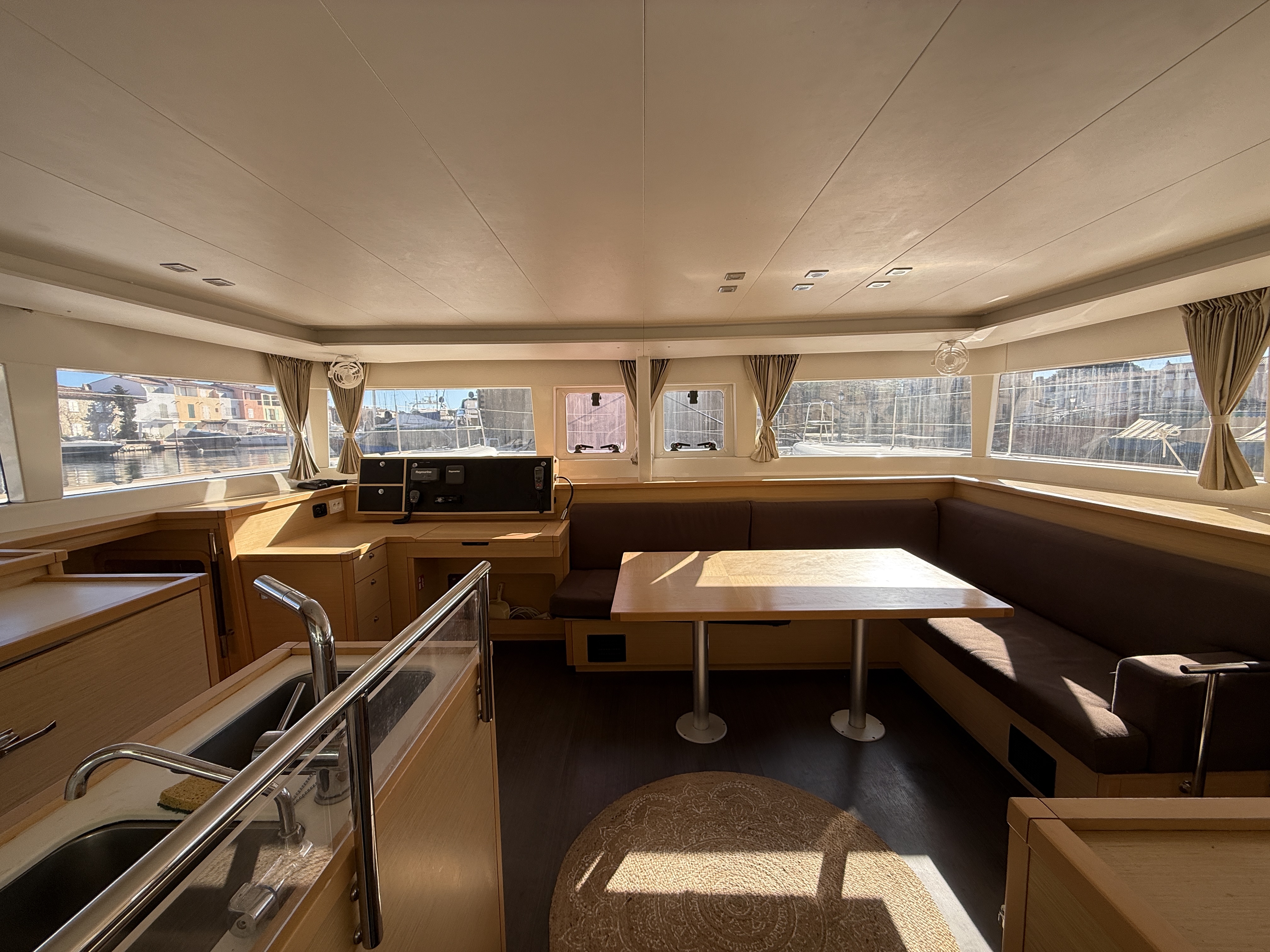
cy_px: 476
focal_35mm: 14
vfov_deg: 85.7
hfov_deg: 102.1
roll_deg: +1.3
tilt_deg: -5.9
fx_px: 514
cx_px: 635
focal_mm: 2.22
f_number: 2.2
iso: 50
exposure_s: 1/451
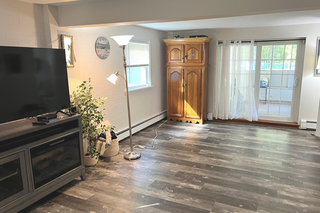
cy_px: 109
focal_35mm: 28
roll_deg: +1.8
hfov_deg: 65.5
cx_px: 165
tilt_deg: -11.8
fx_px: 249
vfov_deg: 46.4
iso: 160
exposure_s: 1/60
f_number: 1.5
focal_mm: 5.7
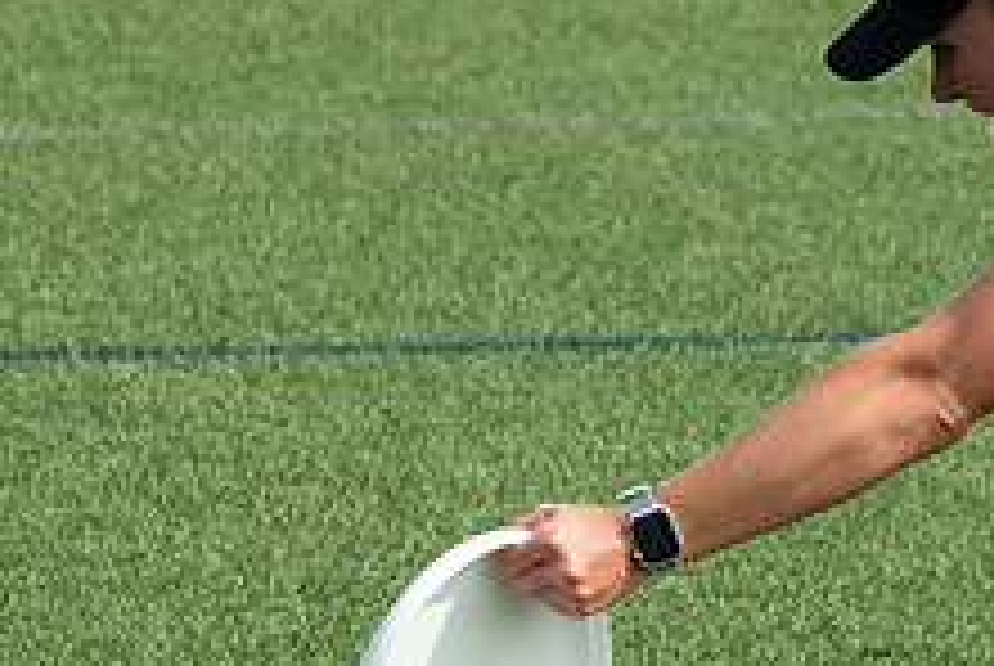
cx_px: 1315
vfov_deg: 2.3
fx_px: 16588
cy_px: 108
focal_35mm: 600
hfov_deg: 3.4
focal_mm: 140
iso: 500
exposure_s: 1/2000
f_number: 5.6
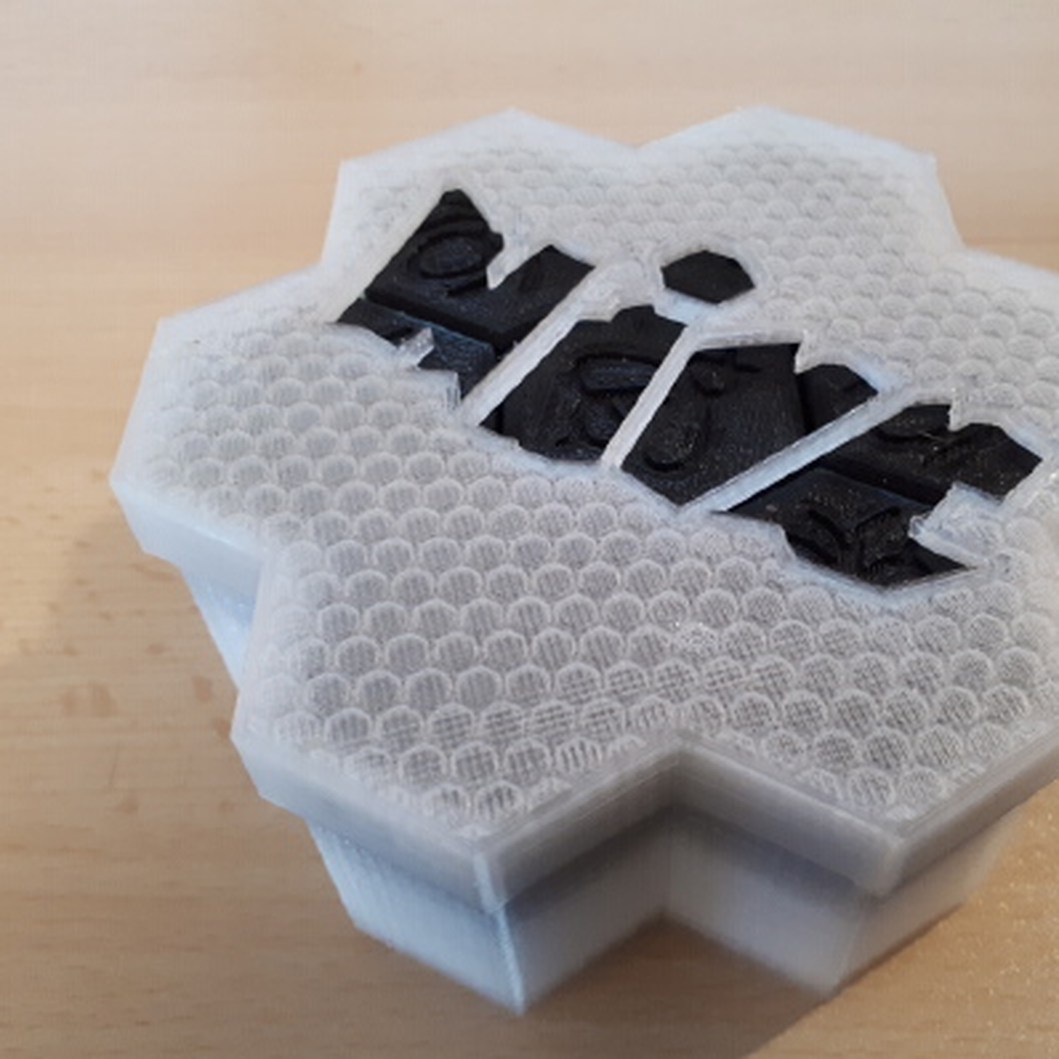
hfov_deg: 50.7
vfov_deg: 51.1
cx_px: 645
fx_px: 1108
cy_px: 530
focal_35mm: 32
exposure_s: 1/17
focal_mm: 3.6
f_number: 1.9
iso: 250
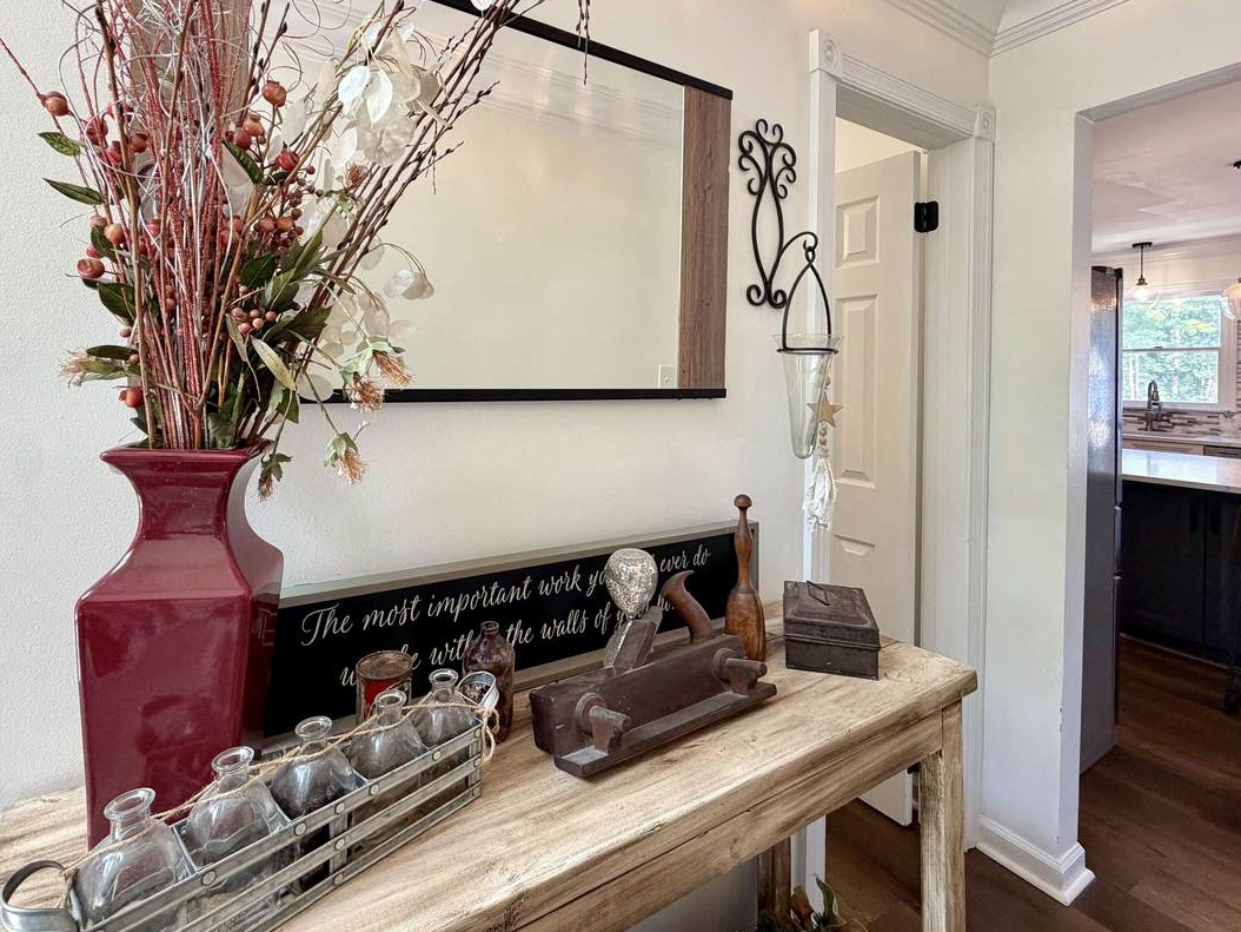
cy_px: 374
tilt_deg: +0.1
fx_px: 610
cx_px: 578
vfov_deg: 74.0
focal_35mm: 17
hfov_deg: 90.9
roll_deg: -0.9
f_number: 2.2
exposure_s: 1/60
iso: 160
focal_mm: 2.22
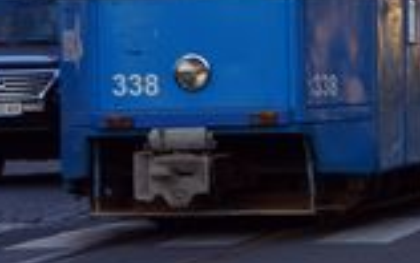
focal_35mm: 407
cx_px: 595
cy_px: -77
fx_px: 4662
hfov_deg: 5.1
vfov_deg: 3.2
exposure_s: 1/100
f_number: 5.6
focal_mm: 60
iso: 100
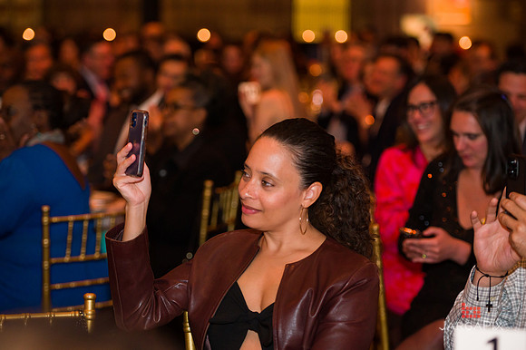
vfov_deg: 13.7
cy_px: 175
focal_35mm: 100
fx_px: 1460
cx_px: 263
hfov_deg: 20.4
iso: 1600
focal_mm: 100
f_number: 3.2
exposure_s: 1/200
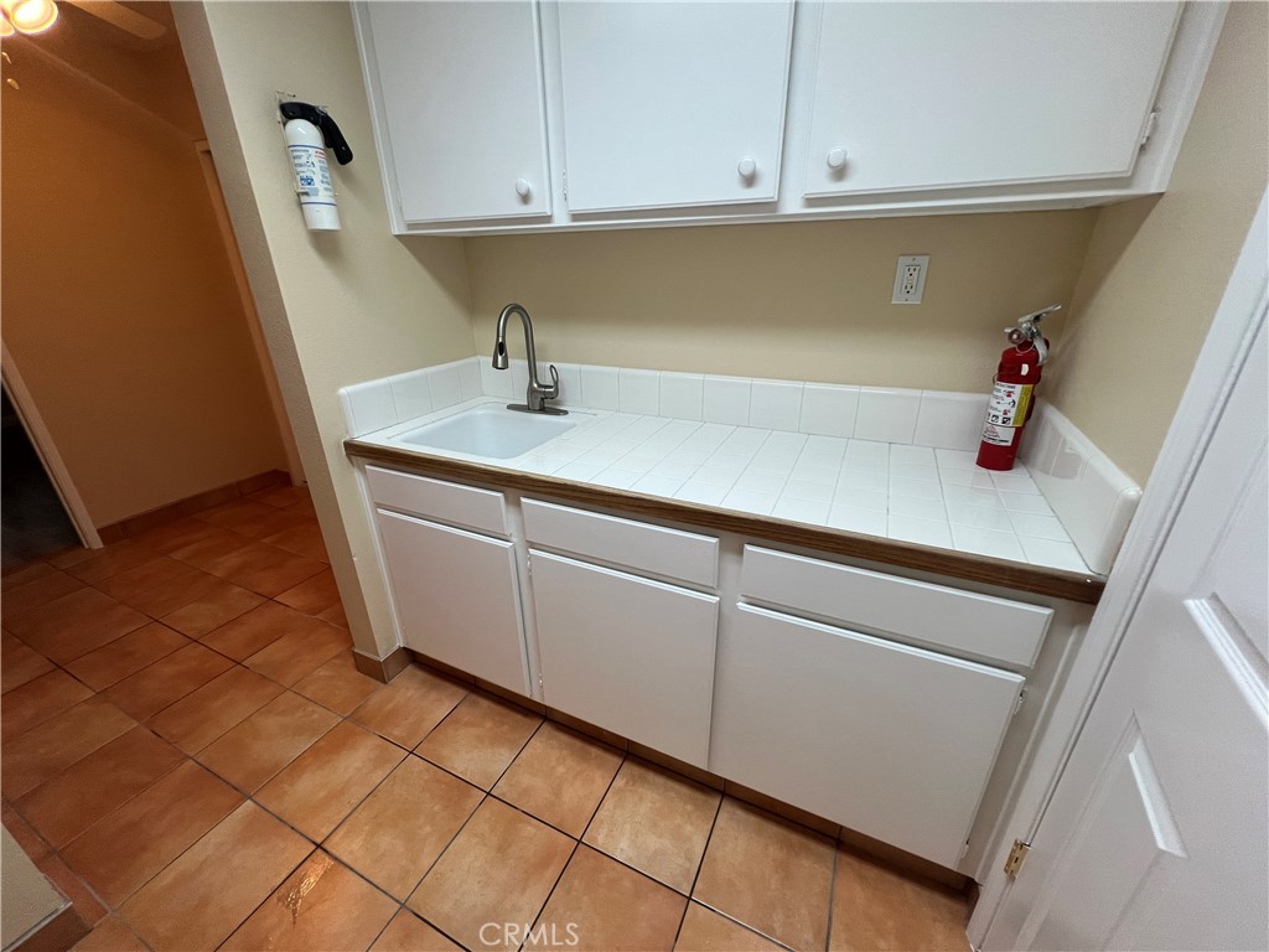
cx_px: 634
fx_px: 477
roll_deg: +1.1
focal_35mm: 13
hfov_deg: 106.2
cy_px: 476
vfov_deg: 89.9
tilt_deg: -22.9
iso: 125
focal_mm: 1.57
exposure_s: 1/120
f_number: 1.8
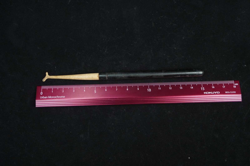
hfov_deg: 47.9
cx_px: 125
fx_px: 281
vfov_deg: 33.0
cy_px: 83
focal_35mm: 40
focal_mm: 27
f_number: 5
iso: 800
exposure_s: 1/160
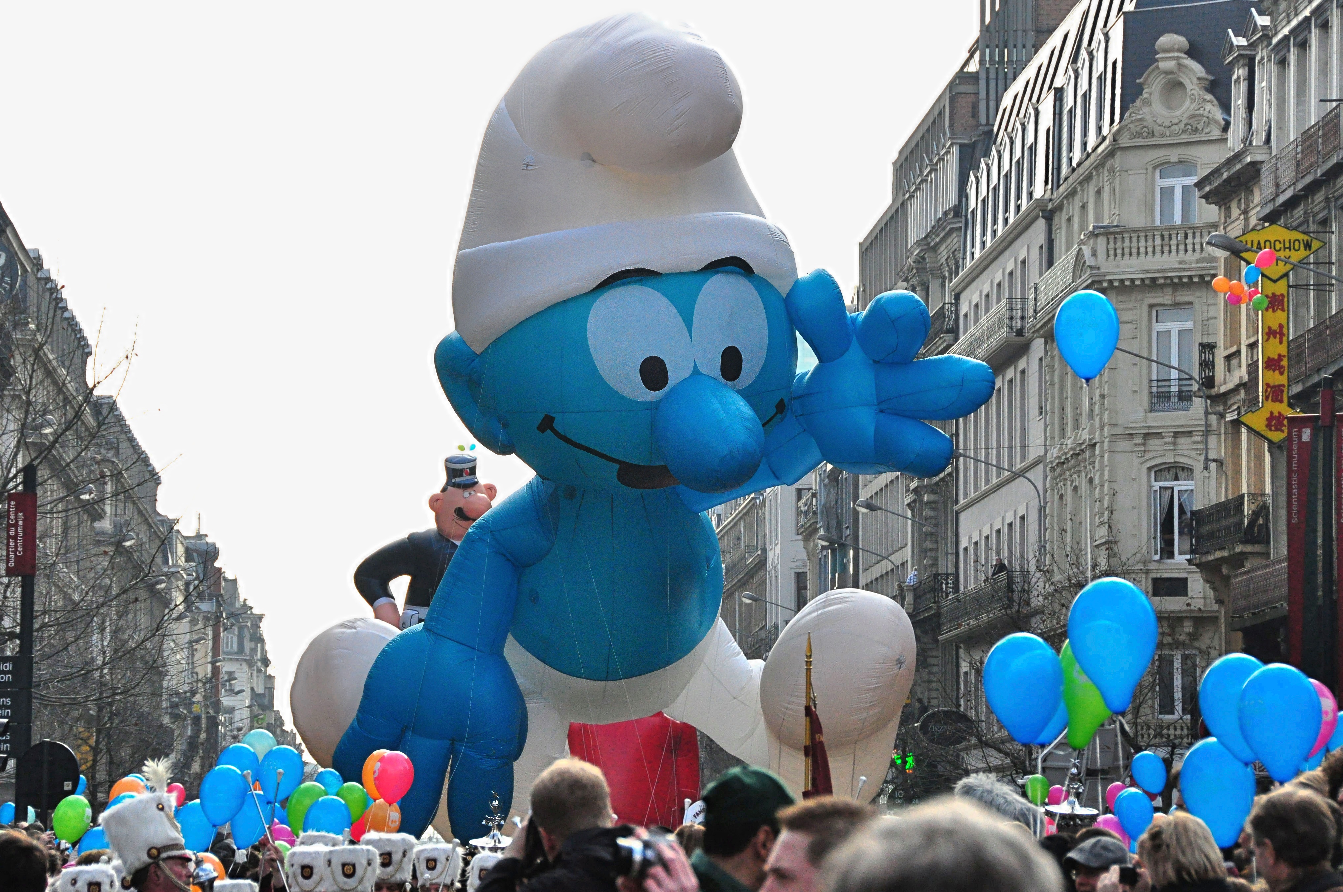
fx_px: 5609
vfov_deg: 9.1
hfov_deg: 13.7
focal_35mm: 151
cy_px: 424
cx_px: 666
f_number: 8
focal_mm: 95
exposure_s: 1/3200
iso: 1600
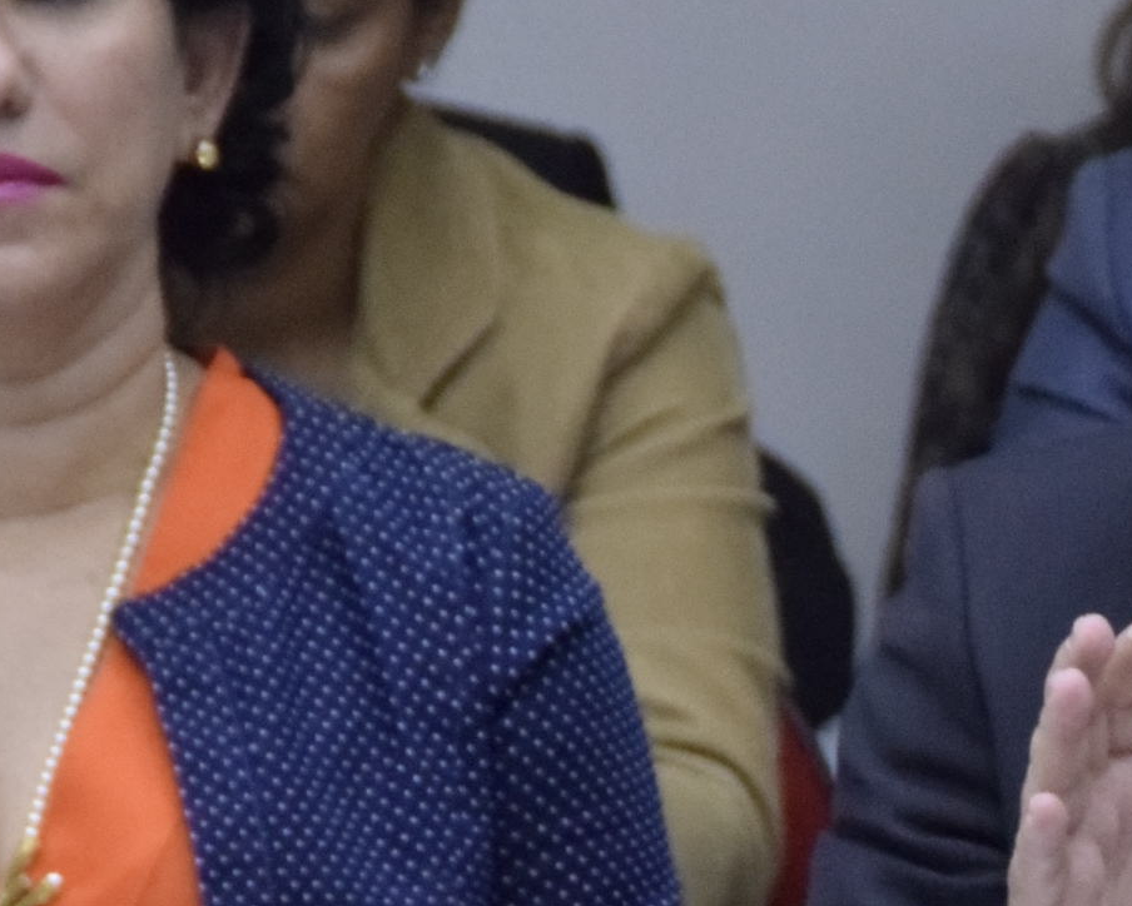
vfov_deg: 1.7
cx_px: 1799
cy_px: 1042
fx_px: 30501
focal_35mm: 910
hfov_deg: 2.1
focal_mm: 130
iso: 1600
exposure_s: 1/125
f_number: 5.6
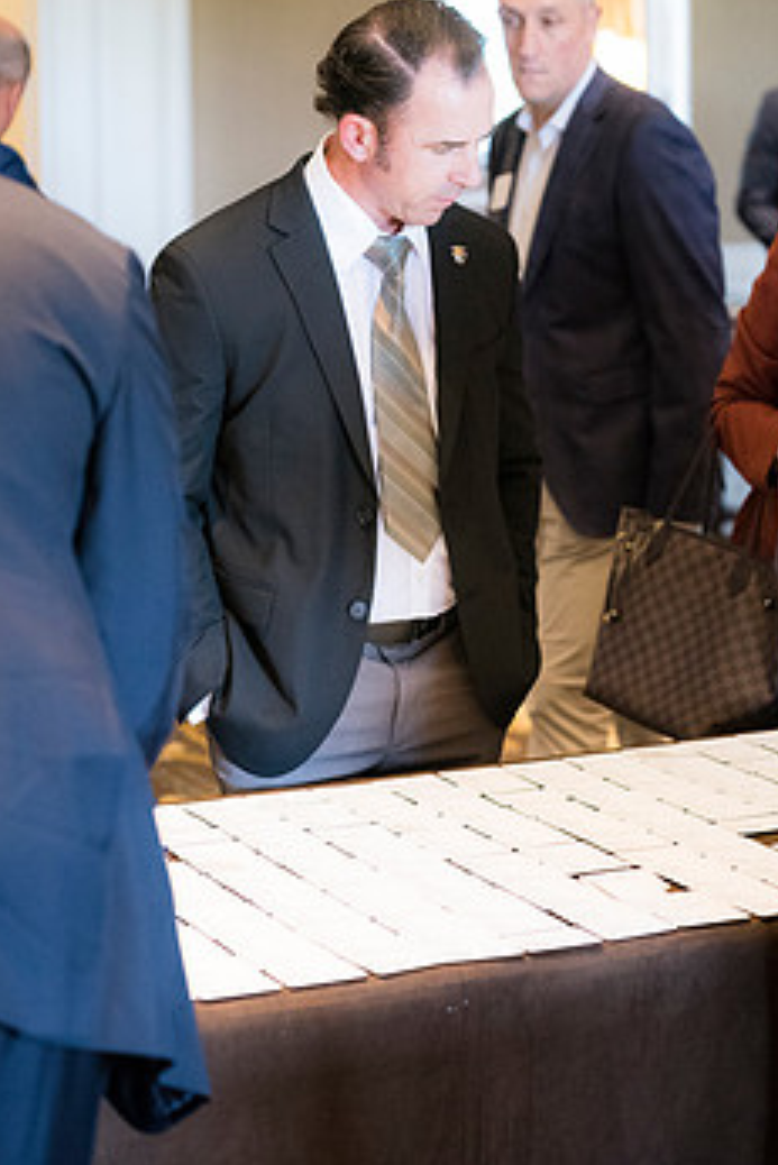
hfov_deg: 15.0
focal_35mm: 91
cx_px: 381
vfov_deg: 22.3
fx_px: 2947
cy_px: 478
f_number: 2.8
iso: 6400
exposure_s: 1/125
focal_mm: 70
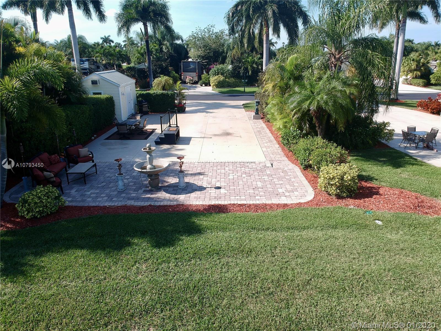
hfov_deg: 69.4
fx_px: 318
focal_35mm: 25
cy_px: 166
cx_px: 220
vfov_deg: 54.9
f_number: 2.6
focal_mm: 4.49
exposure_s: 1/640
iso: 100
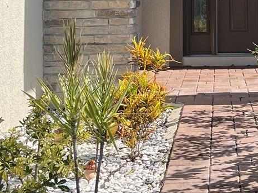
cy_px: -7
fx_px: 641
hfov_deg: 21.7
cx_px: 272
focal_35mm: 86
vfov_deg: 16.8
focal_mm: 5.1
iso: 32
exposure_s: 1/1767
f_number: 1.6
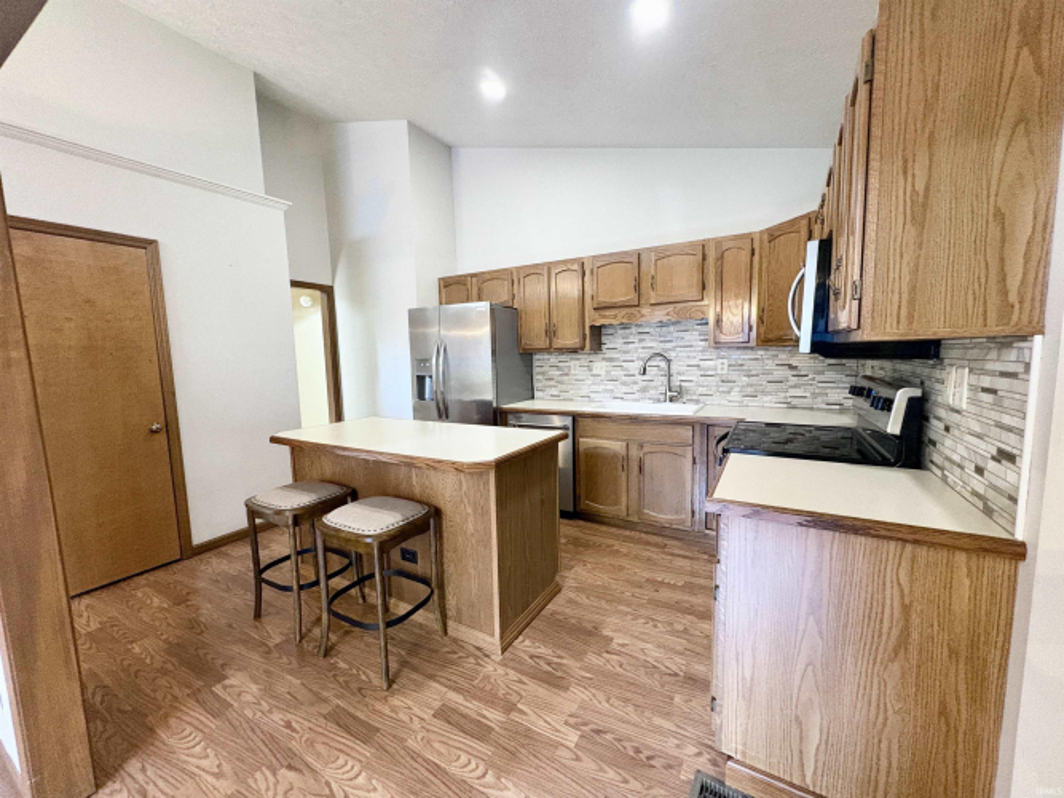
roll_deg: +1.7
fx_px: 430
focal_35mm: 14
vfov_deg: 85.7
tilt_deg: -5.9
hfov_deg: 102.1
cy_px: 399
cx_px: 532
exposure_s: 1/60
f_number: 2.2
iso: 640
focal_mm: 2.22
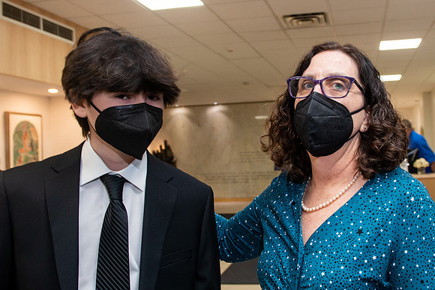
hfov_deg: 47.5
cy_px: 132
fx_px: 489
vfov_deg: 33.0
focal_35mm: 40
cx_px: 273
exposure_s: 1/200
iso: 1600
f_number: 4
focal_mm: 24
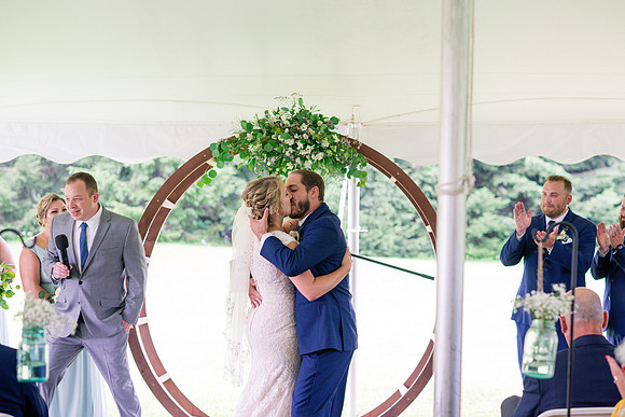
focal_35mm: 85
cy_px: 208
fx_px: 1476
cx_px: 312
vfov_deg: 16.1
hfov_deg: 23.9
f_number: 3.2
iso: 500
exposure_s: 1/250
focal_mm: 85
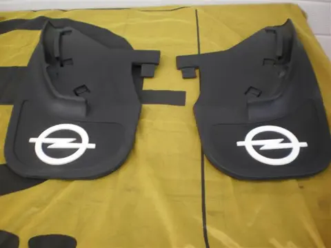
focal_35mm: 36
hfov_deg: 51.4
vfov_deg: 39.7
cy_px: 124
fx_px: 344
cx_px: 166
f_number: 3.1
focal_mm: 6.3
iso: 100
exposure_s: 1/100
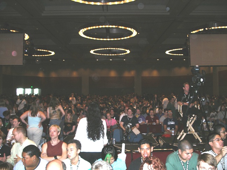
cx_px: 114
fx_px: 243
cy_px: 85
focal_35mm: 37
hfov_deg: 50.1
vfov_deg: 38.7
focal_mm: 7.8
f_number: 2.8
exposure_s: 1/40
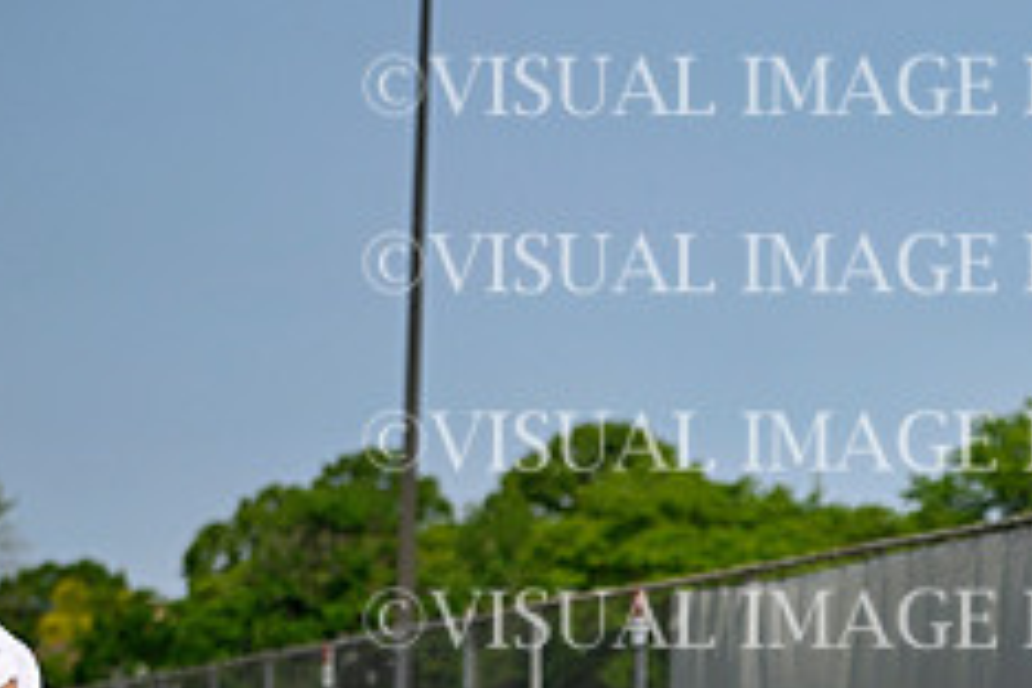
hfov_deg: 9.6
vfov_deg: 6.4
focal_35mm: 213
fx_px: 6106
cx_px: 1001
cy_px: 708
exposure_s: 1/6400
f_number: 2.8
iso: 320
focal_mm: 86
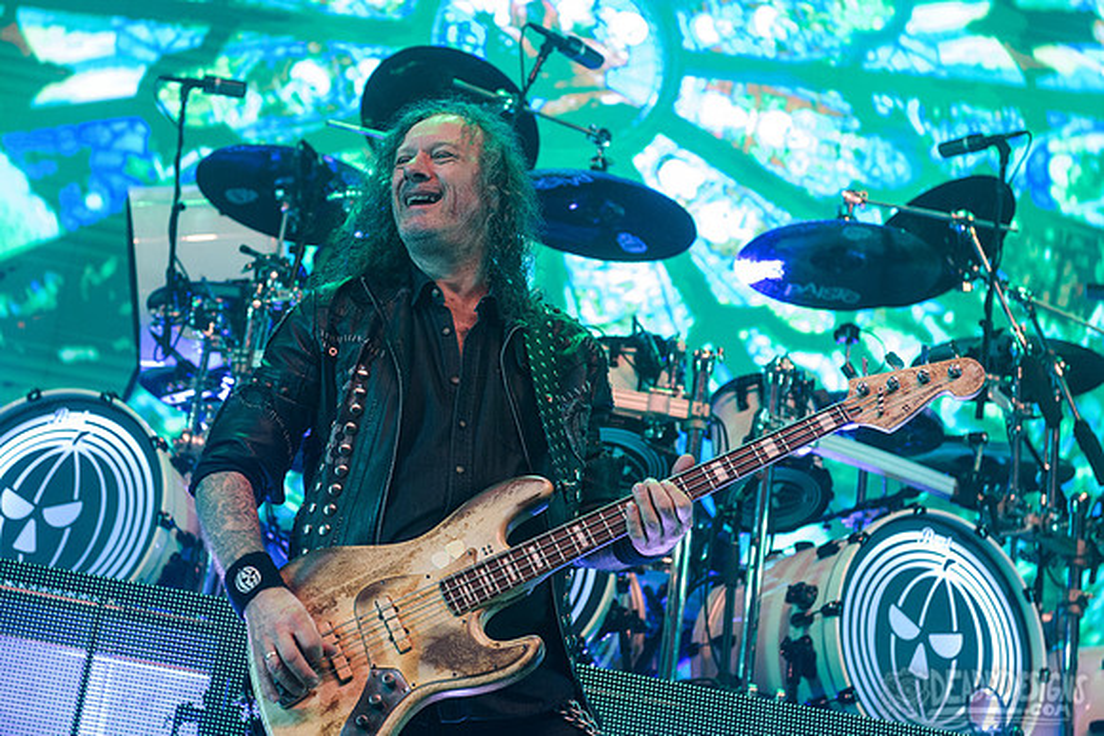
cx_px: 514
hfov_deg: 24.8
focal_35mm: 82
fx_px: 2513
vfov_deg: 16.7
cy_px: 305
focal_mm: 70
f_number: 4
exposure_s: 1/640
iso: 3200
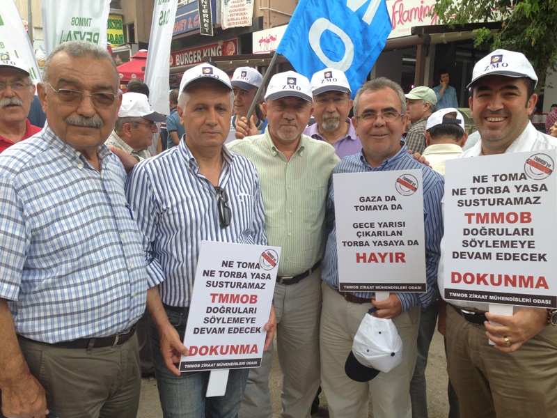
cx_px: 278
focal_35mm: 33
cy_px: 209
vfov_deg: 42.9
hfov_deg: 55.4
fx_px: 531
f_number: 2.4
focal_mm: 4.13
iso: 50
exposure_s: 1/204
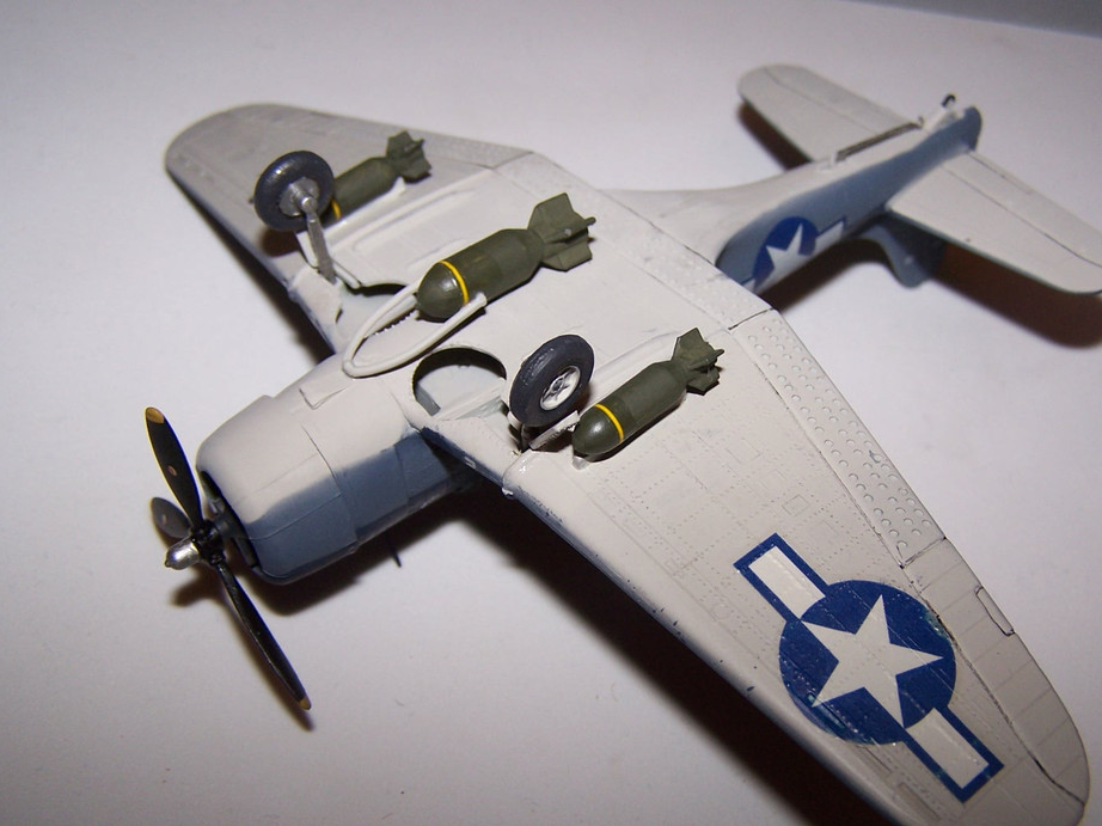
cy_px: 469
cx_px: 630
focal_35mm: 44
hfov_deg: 42.8
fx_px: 1400
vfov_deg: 32.8
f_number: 2.8
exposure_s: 1/60
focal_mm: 6.3
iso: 80
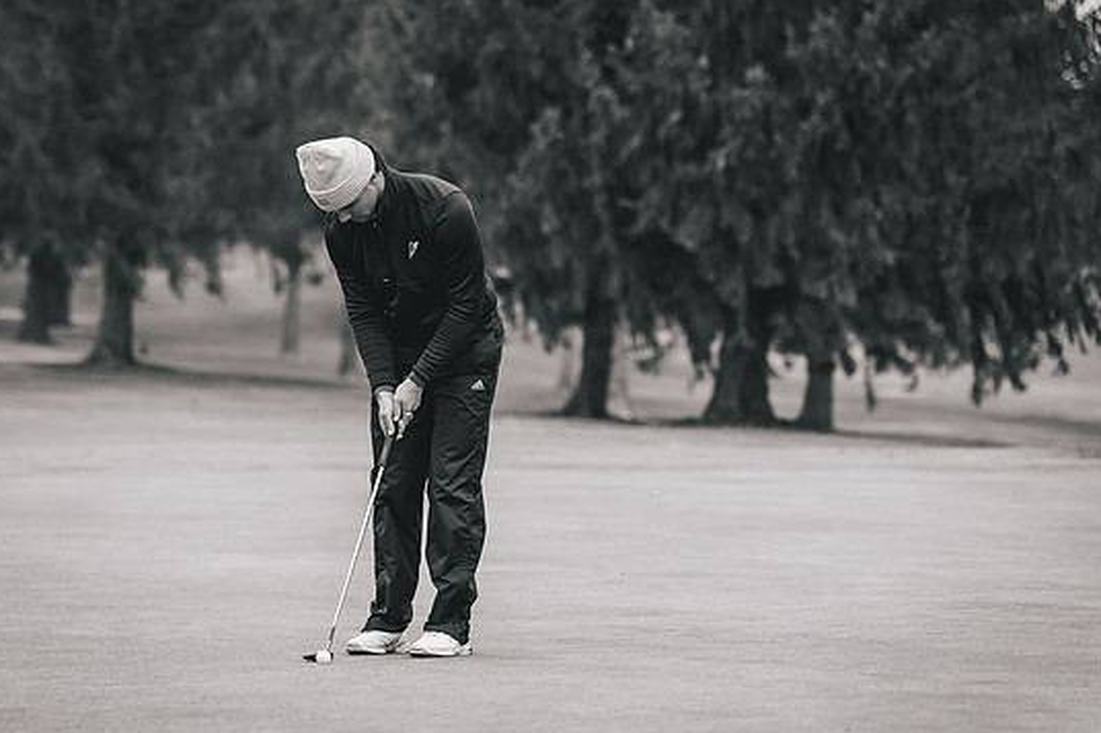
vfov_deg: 9.3
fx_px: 4525
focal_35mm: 148
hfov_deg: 13.9
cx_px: 470
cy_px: 355
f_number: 2.8
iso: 640
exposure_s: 1/3200
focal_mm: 106
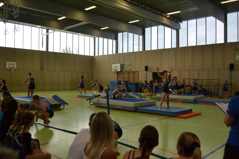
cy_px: 80
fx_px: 219
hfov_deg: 57.2
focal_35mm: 33
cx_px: 120
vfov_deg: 40.0
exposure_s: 1/500
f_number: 3.8
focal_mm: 22
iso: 720
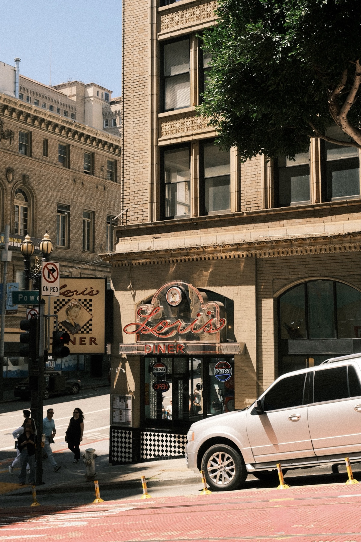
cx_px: 180
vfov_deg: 46.4
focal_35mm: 42
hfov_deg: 31.9
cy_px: 271
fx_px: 632
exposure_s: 1/950
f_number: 5.6
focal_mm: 27.7
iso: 640
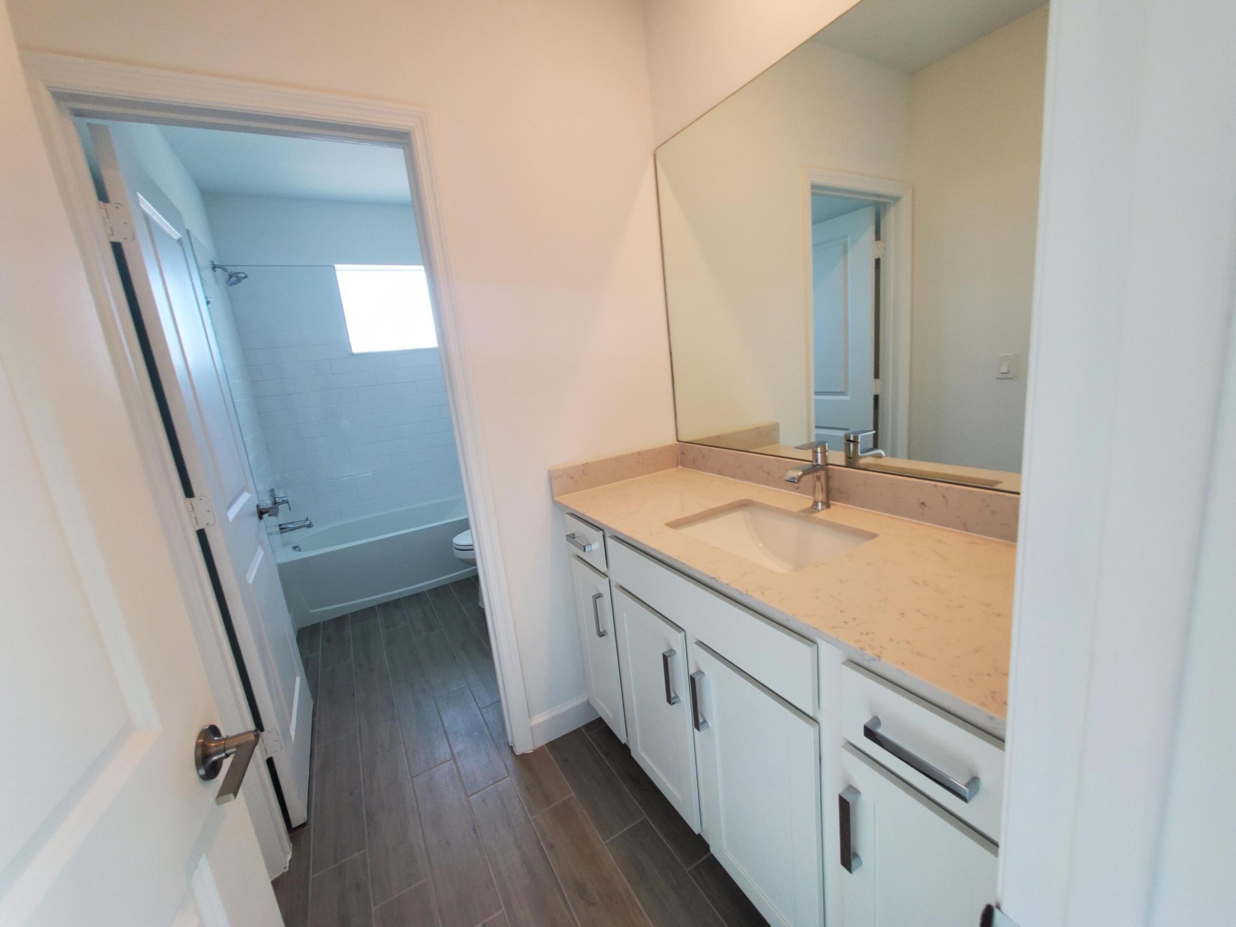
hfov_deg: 106.2
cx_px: 618
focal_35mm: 13
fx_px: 464
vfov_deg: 89.9
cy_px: 464
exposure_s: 1/60
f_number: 2.2
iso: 100
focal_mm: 1.8
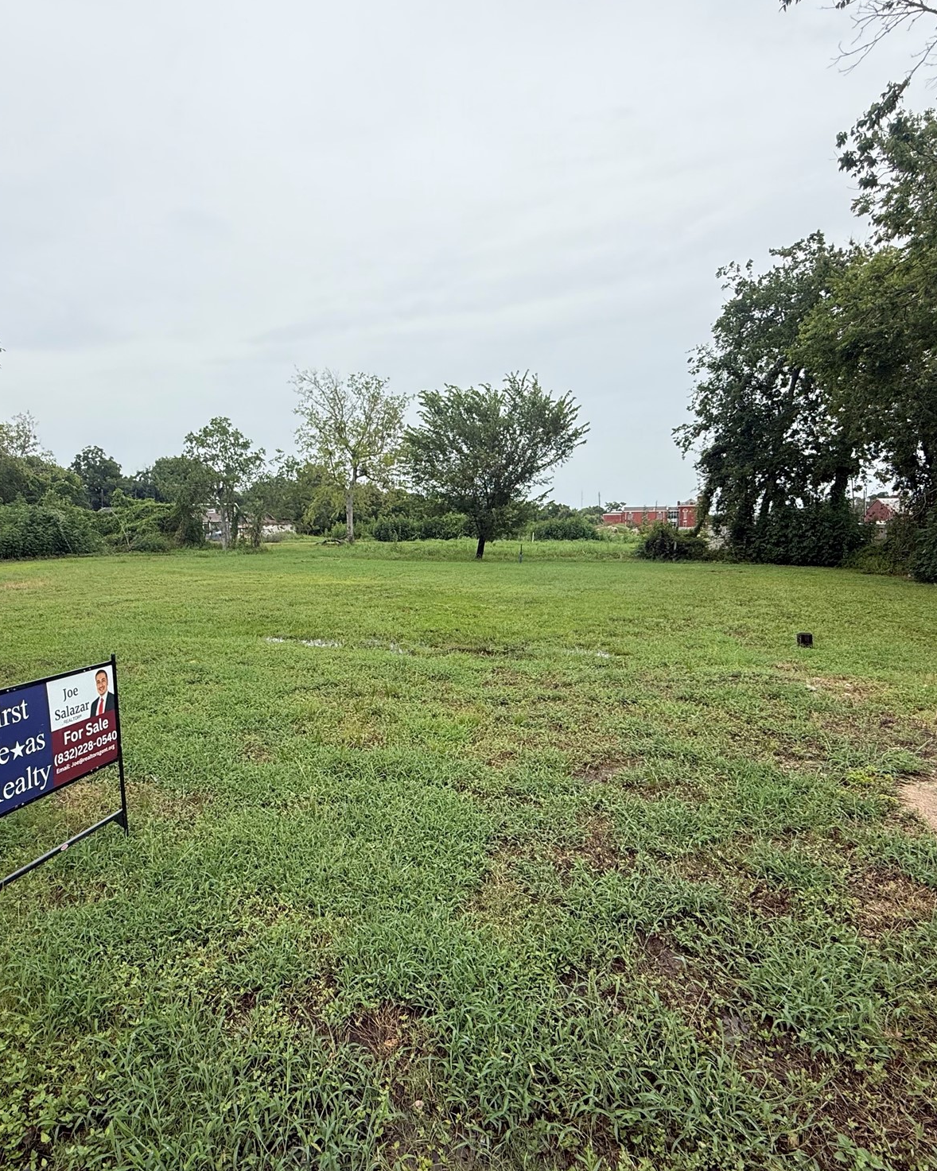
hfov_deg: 70.4
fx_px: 659
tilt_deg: -4.5
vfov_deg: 83.3
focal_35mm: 19
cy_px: 576
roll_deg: -0.3
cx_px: 397
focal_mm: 2.22
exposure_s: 1/1901
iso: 50
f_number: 2.2
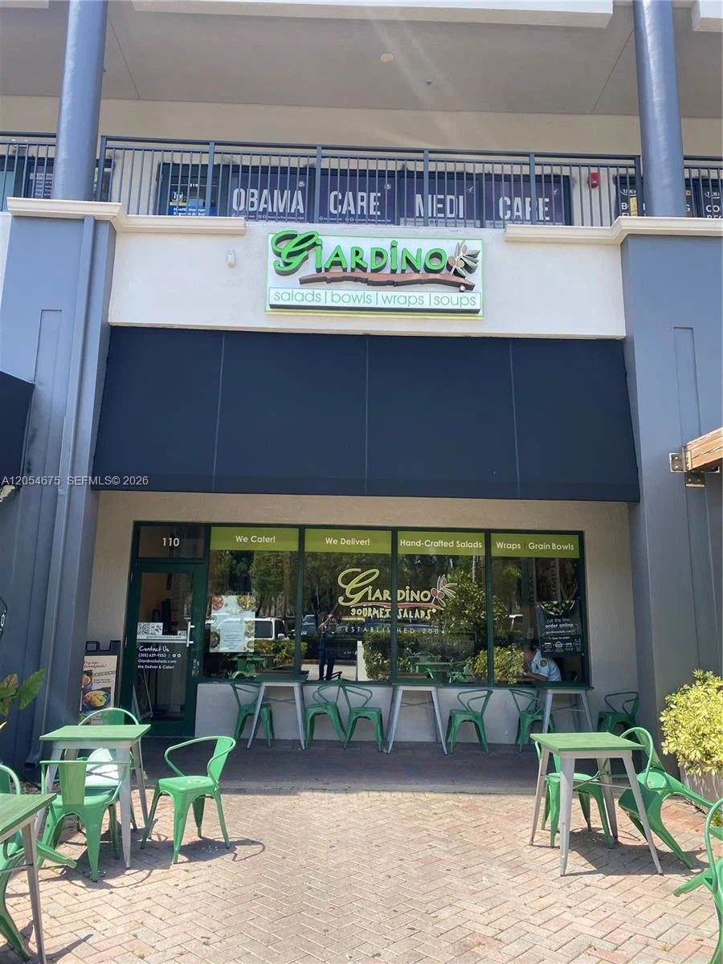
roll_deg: -2.0
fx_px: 724
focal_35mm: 26
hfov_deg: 53.1
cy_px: 482
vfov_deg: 67.3
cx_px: 362
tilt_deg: +11.5
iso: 32
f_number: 1.8
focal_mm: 4.25
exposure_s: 1/662
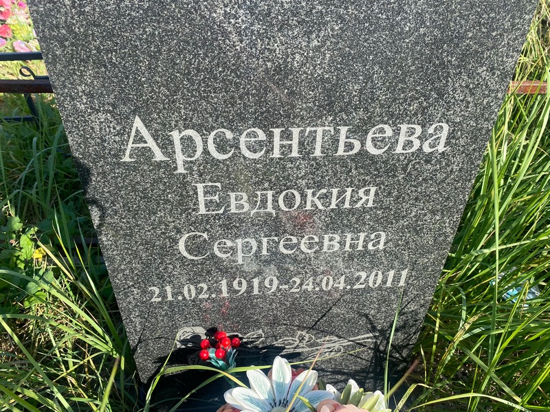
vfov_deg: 53.1
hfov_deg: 67.3
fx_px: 413
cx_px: 275
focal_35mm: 26
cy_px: 206
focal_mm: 4.25
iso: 32
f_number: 1.8
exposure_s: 1/788
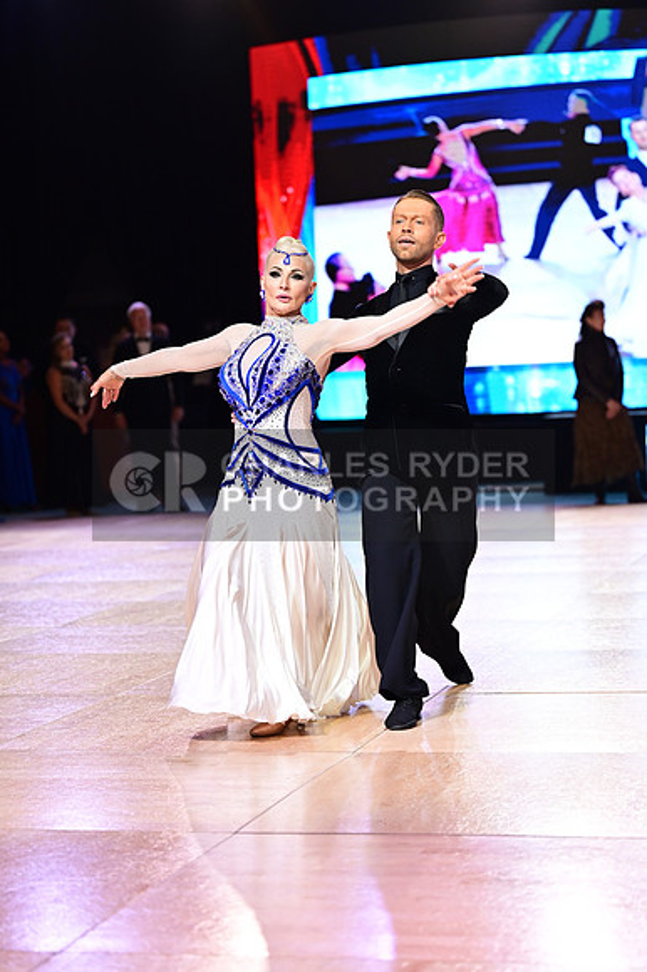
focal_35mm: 89
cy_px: 486
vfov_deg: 22.9
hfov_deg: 15.3
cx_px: 324
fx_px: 2402
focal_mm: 89
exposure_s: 1/500
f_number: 2.8
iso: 1600
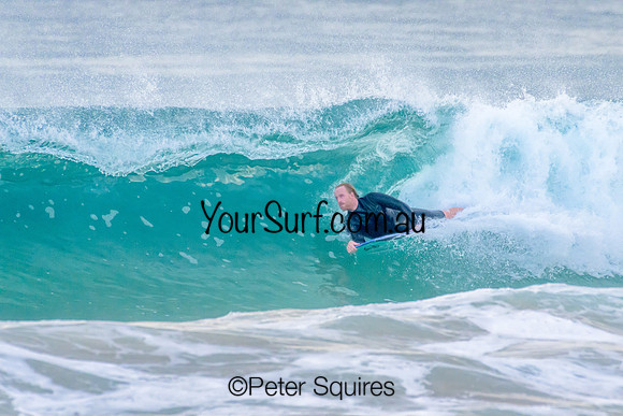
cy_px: 208
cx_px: 312
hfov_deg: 2.1
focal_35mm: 1000
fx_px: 17309
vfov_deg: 1.4
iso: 4000
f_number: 11
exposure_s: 1/2000
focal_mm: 1000
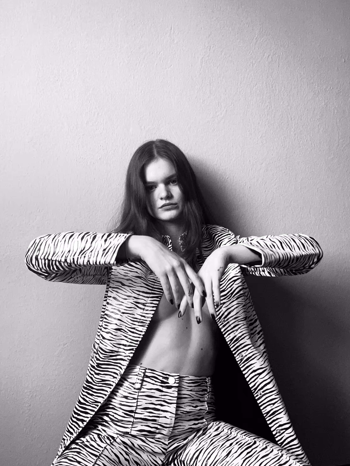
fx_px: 418
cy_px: 235
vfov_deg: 58.4
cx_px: 174
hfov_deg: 45.4
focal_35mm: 31
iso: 125
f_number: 2.2
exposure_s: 1/60
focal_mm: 2.71
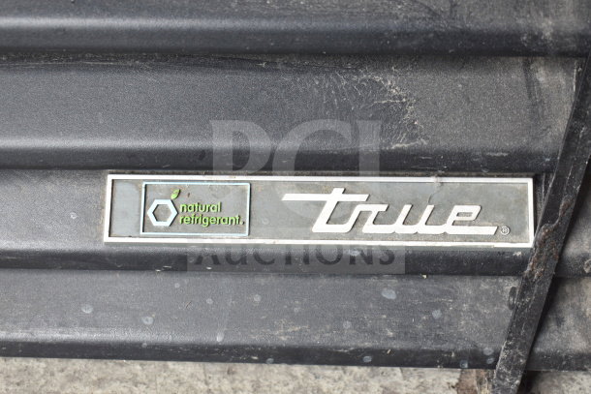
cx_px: 296
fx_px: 887
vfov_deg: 25.1
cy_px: 197
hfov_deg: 36.9
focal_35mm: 54
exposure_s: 1/60
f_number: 4.8
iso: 450
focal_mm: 36
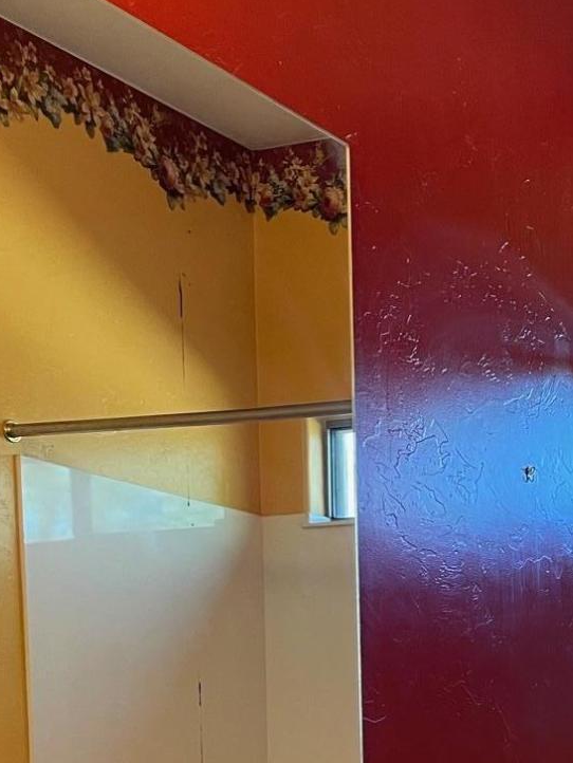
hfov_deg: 19.3
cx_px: 679
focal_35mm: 72
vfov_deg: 24.0
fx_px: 1588
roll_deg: +0.1
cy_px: 966
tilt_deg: -5.9
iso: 125
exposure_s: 1/60
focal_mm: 4.2
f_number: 1.6
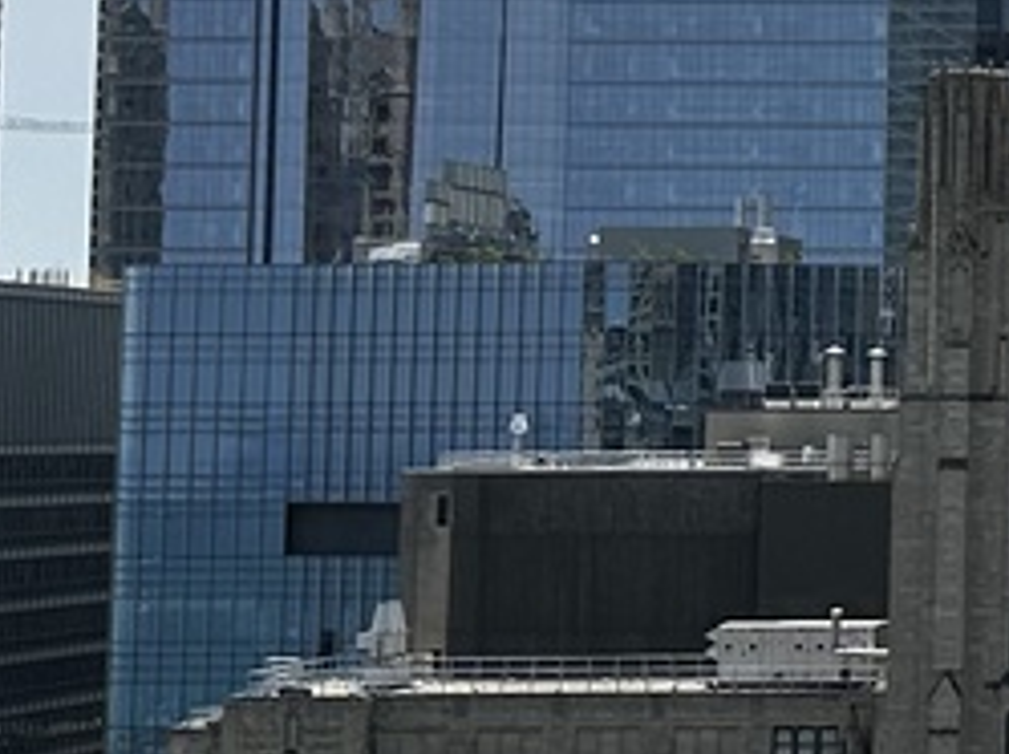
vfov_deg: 10.6
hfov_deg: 13.1
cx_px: 1710
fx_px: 4046
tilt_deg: +4.0
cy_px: 130
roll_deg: -0.4
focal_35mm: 139
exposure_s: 1/9709
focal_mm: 6.86
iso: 80
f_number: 1.78
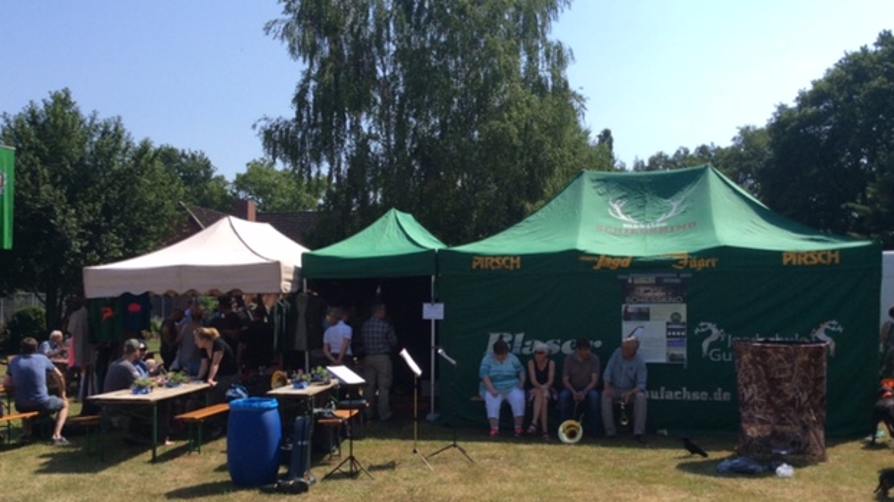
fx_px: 877
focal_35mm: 37
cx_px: 451
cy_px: 324
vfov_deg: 31.8
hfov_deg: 54.0
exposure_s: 1/1466
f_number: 2.4
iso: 32
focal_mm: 3.3
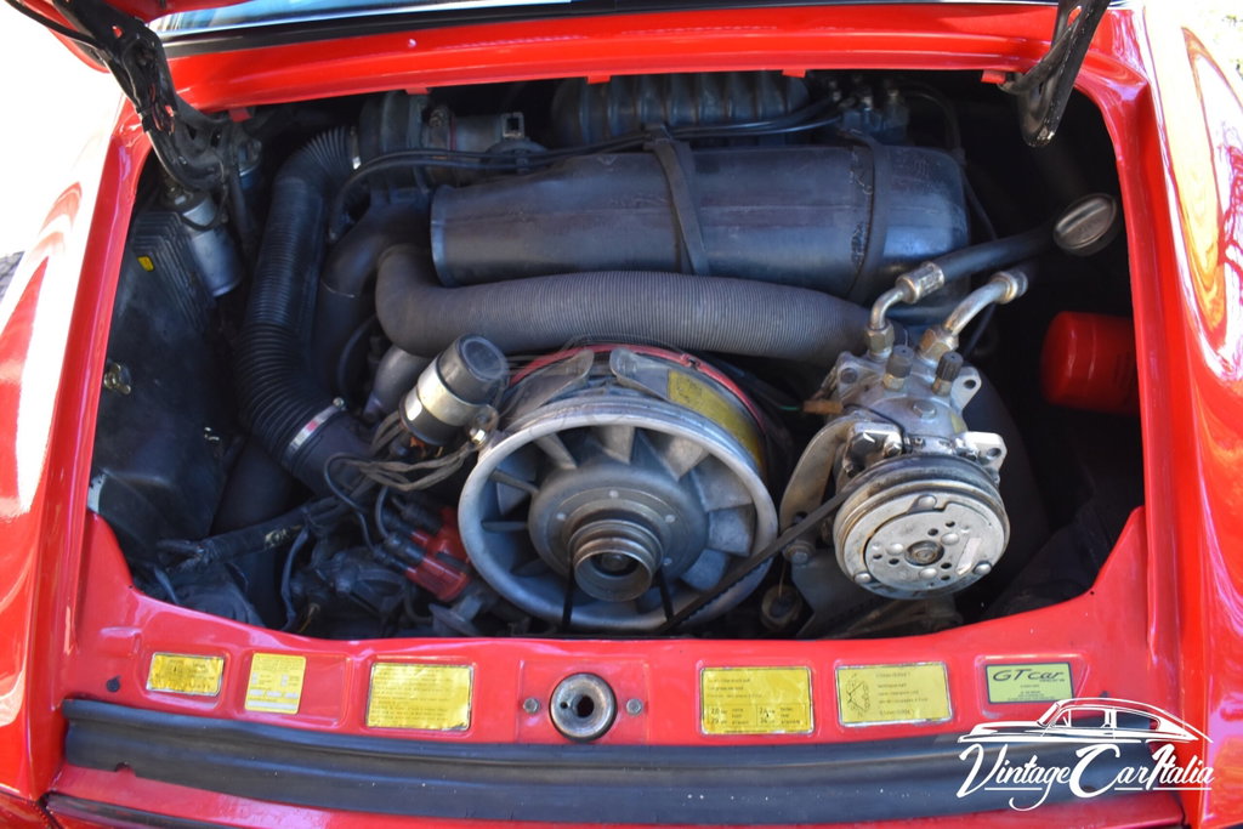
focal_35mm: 27
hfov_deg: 67.4
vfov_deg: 47.9
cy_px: 414
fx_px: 932
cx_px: 622
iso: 1000
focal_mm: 18
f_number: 3.5
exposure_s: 1/125
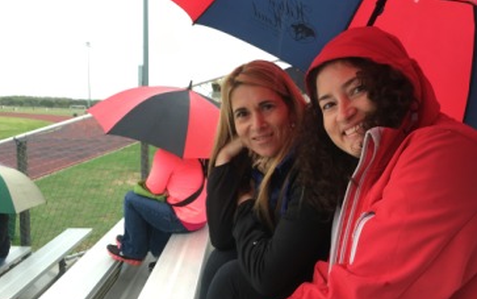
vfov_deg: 40.6
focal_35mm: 31
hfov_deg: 61.2
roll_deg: -1.4
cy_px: 158
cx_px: 239
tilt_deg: -6.6
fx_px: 403
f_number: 2.2
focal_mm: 4.15
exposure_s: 1/40
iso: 32
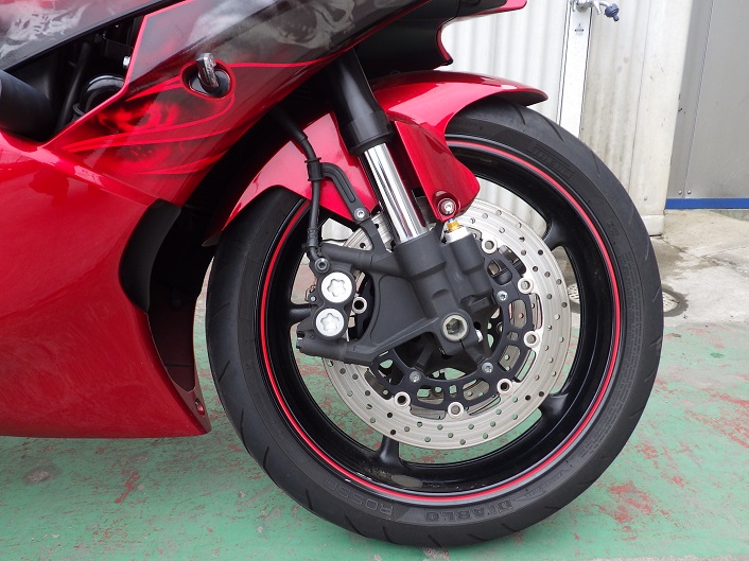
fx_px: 606
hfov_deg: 63.5
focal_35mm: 28
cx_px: 374
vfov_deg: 49.7
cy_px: 280
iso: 125
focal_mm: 5
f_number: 3.5
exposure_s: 1/160
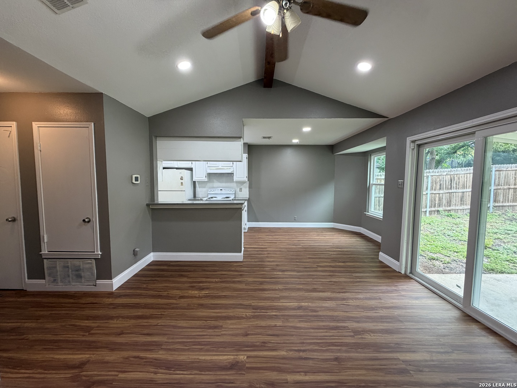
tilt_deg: -4.1
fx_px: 209
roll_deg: +0.5
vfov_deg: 85.7
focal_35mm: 14
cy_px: 194
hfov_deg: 102.1
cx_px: 258
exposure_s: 1/120
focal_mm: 2.22
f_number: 2.2
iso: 250
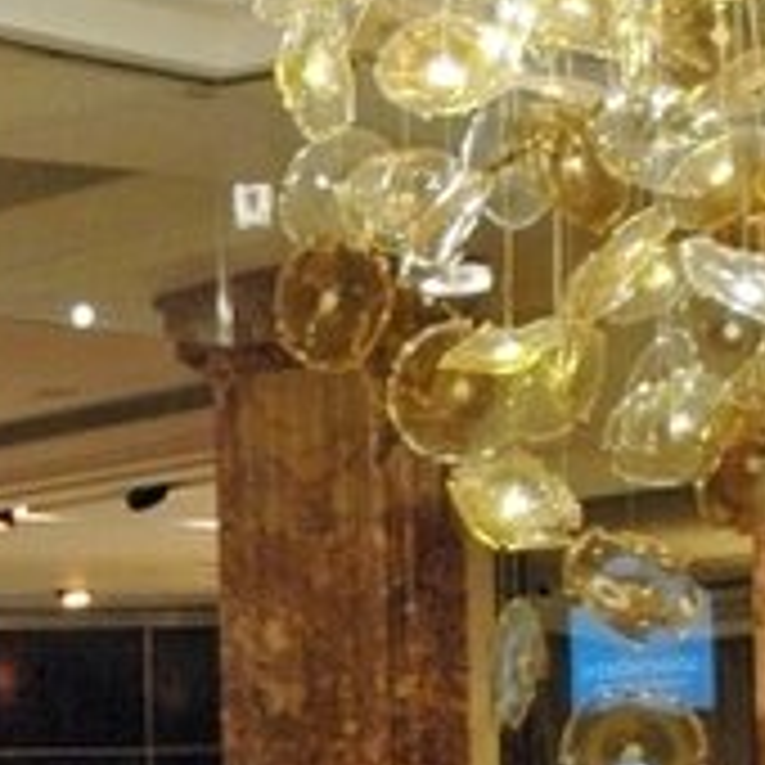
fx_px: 4200
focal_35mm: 168
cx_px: -176
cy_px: 958
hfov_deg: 10.2
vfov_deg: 10.2
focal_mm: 24
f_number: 3.8
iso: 640
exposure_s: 1/30
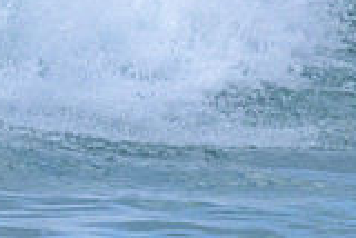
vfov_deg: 0.5
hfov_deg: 0.7
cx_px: -274
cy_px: -26
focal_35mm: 2965
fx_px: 29346
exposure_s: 1/2000
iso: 1250
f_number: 11
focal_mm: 800
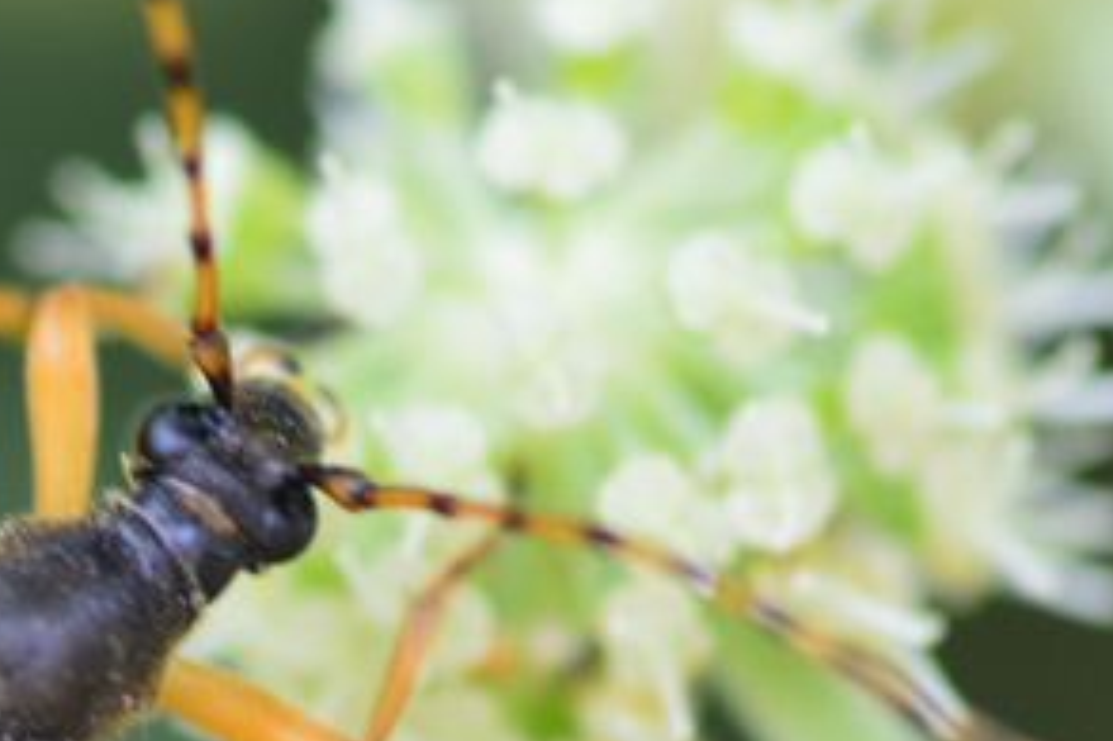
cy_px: 878
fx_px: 15233
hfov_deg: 4.2
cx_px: 4
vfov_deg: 2.8
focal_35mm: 493
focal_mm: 100
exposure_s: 1/125
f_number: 9
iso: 400
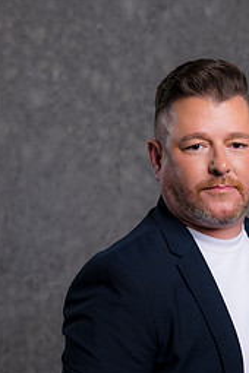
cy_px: 313
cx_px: 211
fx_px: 1556
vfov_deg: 13.6
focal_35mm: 150
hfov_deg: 9.1
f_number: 5
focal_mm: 85
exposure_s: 1/200
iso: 100
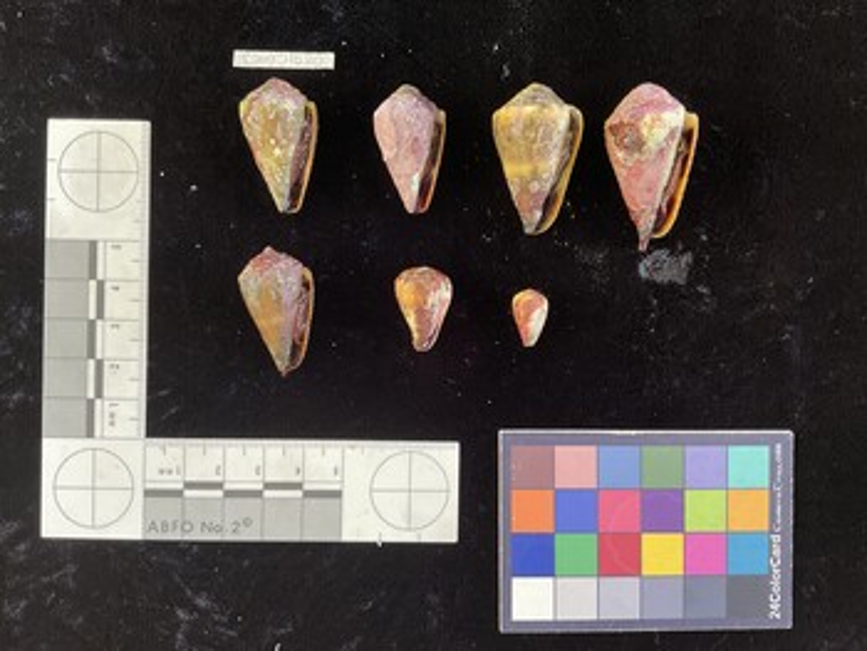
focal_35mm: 29
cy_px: 326
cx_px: 434
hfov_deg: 61.6
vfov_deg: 48.3
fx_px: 727
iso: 80
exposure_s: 1/50
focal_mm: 3
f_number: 1.8
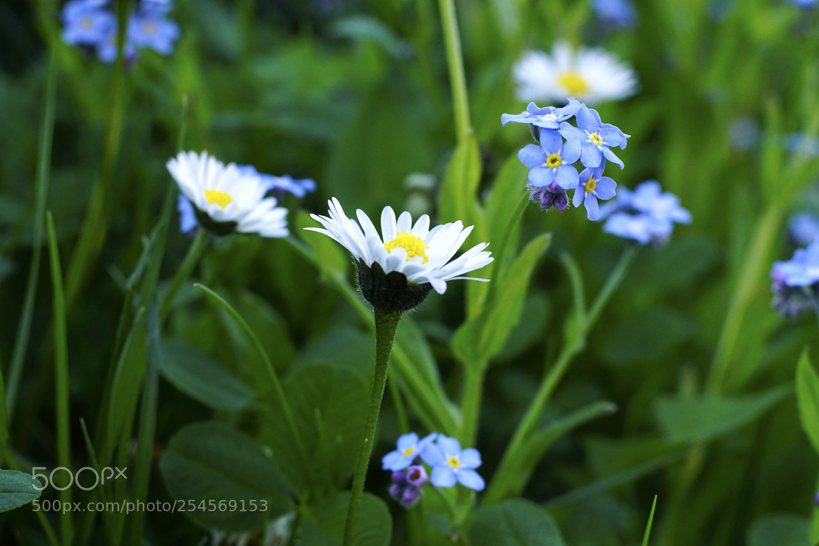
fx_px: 1535
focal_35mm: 68
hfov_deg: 29.9
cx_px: 410
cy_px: 273
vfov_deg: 20.2
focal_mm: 45
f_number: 8
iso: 800
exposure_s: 1/160
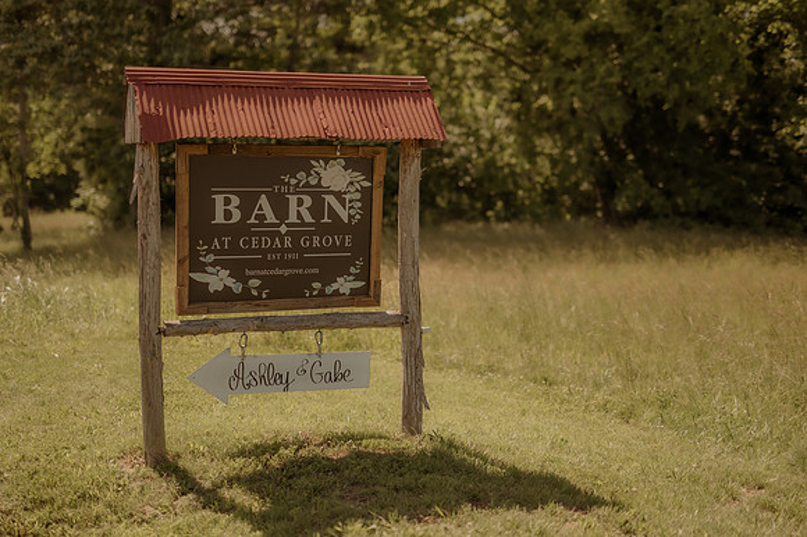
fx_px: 1164
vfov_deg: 26.0
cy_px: 273
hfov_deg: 38.2
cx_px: 399
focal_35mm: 52
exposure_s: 1/4000
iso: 250
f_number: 1.4
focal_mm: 50
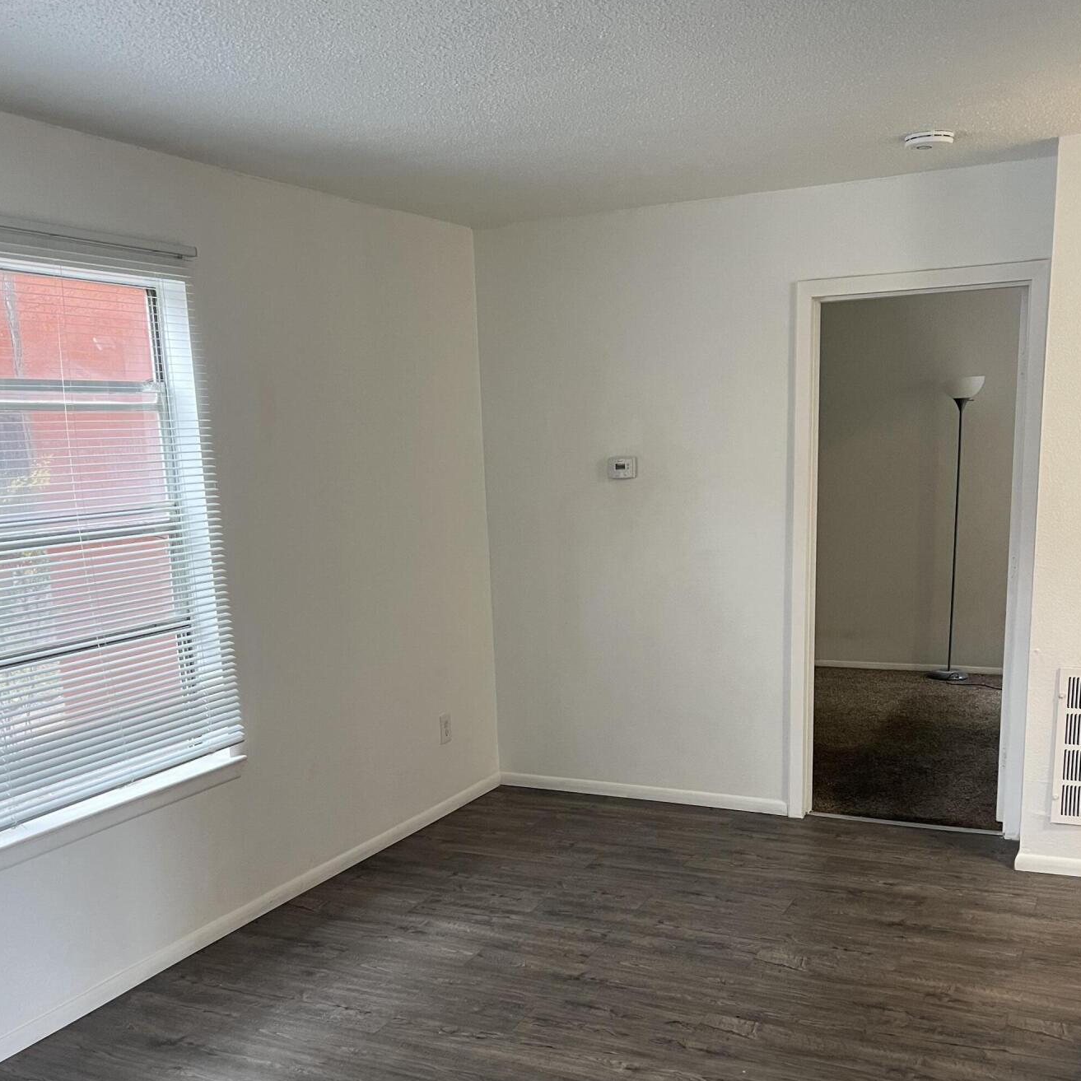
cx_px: 523
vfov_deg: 46.6
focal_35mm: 35
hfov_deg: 47.2
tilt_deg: -12.8
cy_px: 710
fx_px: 1237
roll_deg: +2.0
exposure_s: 1/60
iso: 125
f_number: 1.5
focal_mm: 5.7
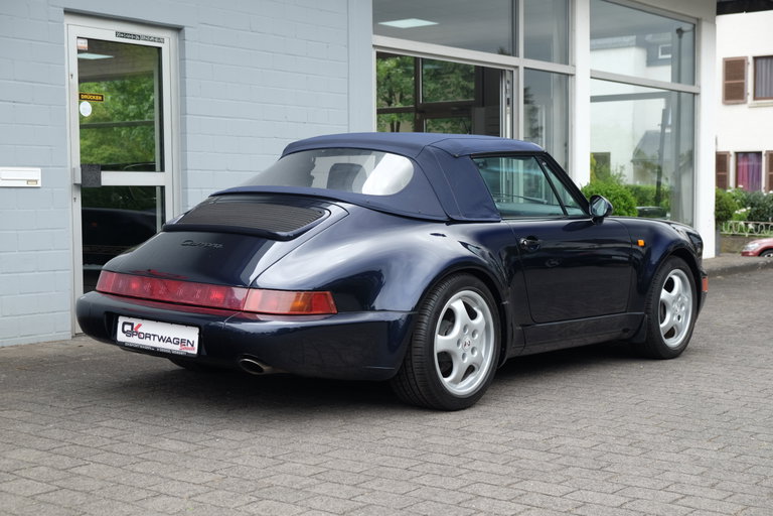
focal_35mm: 56
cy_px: 258
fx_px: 1202
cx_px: 386
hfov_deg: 35.6
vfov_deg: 24.2
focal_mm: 37.4
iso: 200
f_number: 4.5
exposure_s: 1/140
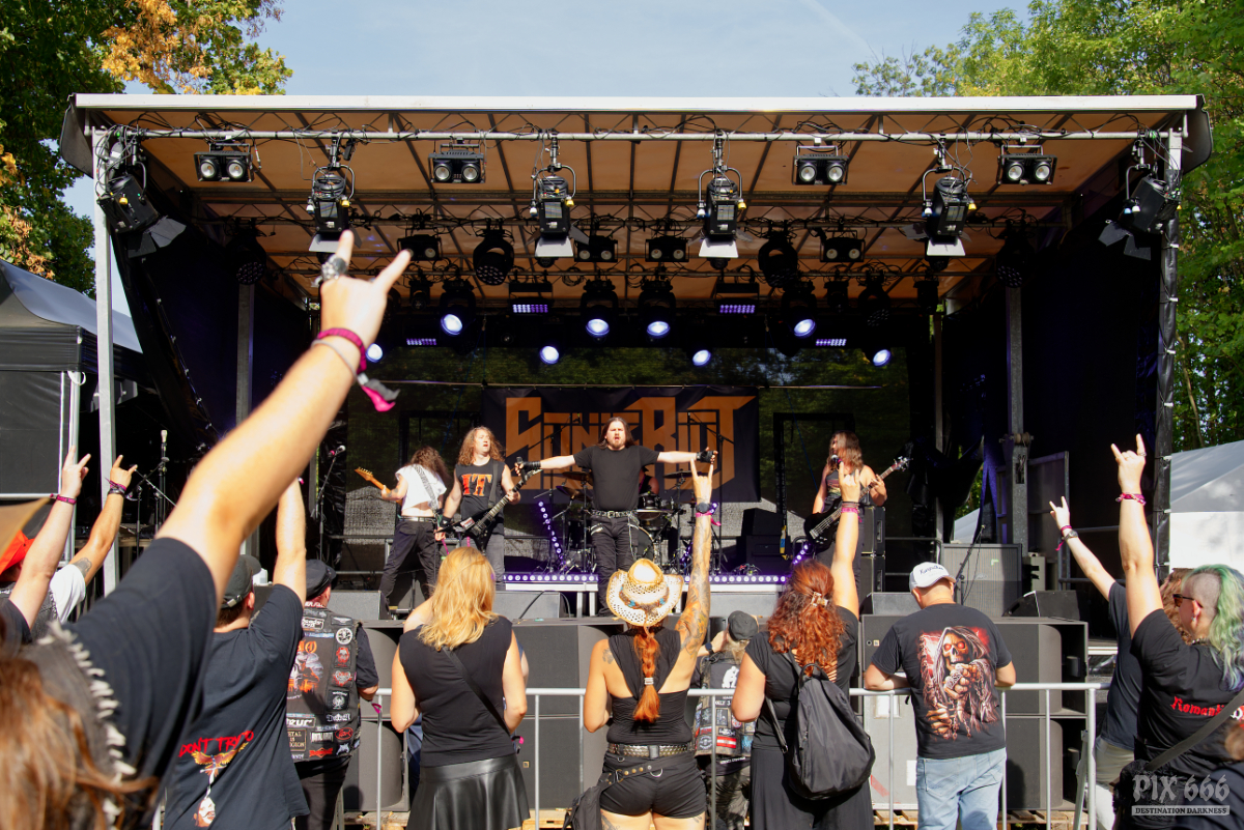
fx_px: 1002
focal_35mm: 29
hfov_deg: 63.6
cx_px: 622
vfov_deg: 45.0
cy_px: 415
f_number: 5
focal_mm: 29
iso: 500
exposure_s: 1/500
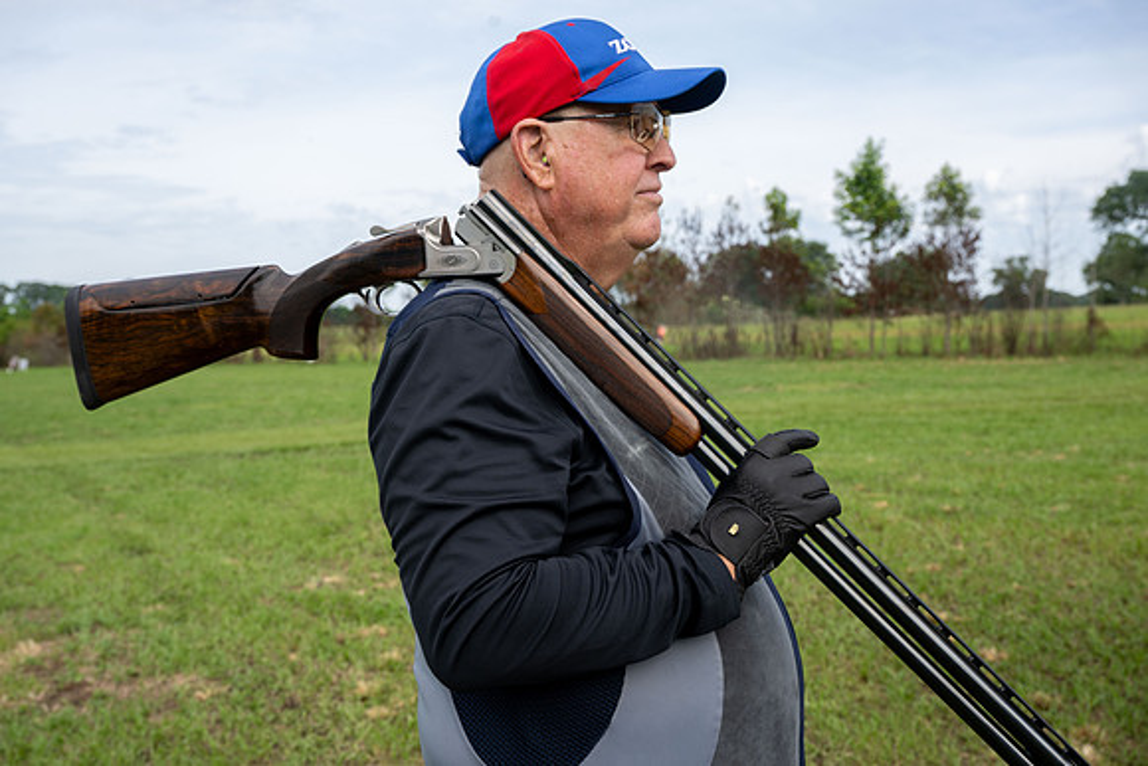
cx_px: 574
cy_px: 383
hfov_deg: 49.5
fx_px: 1244
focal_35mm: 39
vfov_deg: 34.2
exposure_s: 1/100
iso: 64
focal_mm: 39
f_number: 7.1
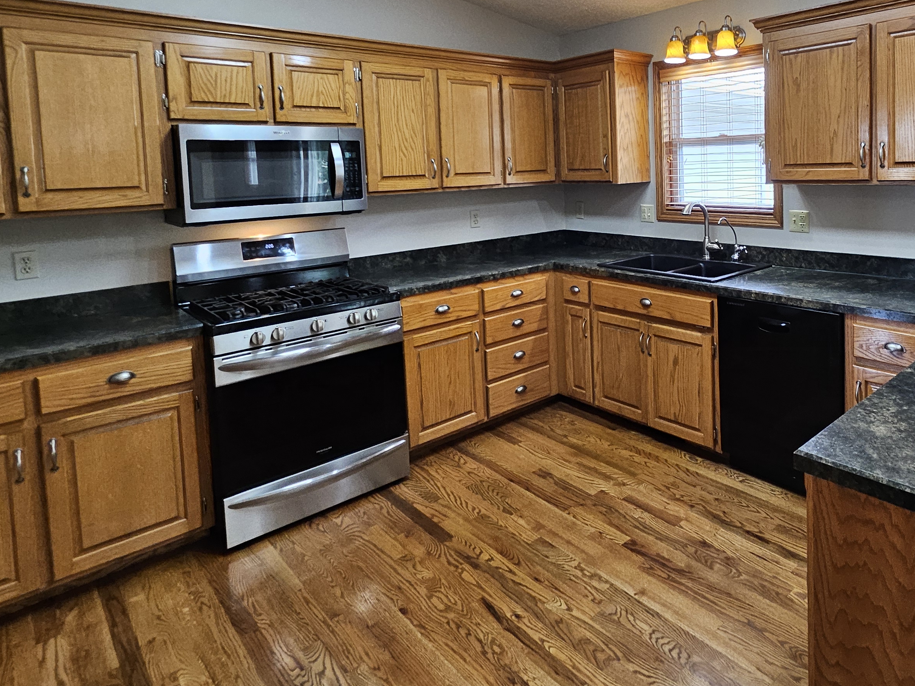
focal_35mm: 22
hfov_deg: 73.2
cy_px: 203
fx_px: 582
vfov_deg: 59.0
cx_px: 635
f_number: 2.2
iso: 200
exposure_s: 1/60
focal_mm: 1.74
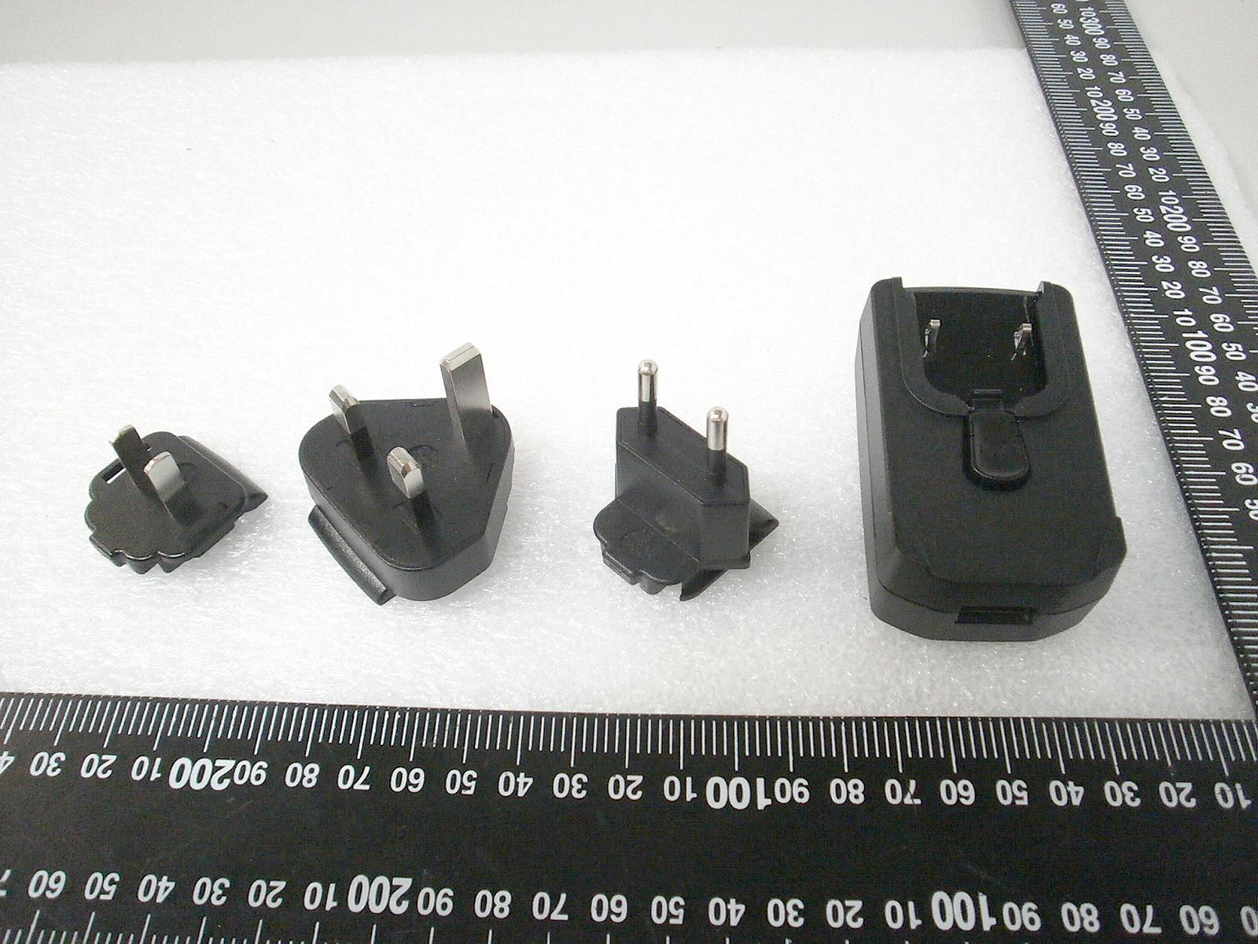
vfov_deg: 45.4
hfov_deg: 58.4
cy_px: 472
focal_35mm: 31
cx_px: 629
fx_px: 1127
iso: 400
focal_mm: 5.45
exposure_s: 1/80
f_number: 2.9
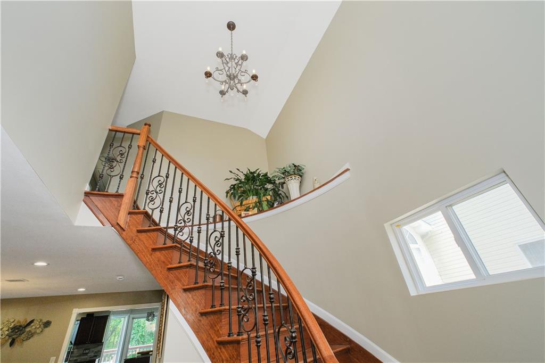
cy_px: 182
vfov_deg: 77.3
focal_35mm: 15
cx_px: 272
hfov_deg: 100.4
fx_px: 227
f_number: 8
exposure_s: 1/60
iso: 500
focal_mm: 10
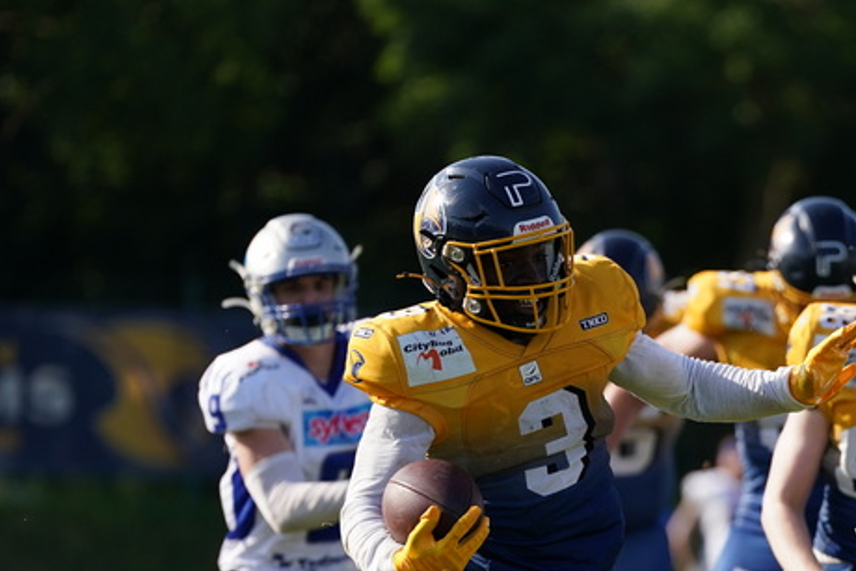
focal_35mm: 390
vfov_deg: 3.5
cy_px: 540
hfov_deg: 5.3
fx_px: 9276
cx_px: 731
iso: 320
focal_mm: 191
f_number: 2.8
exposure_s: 1/4000
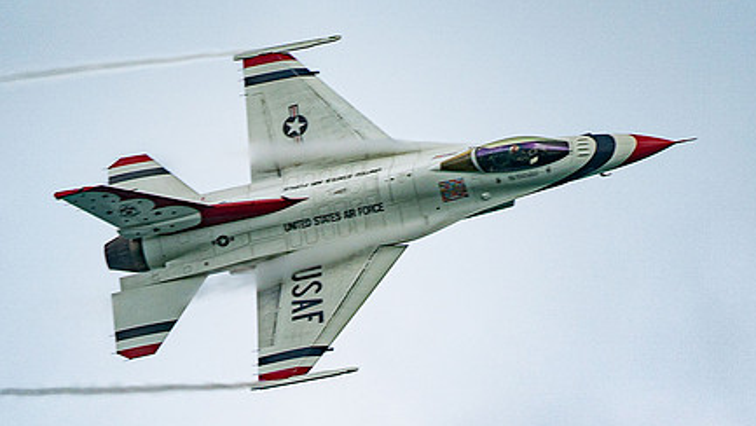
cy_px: 38
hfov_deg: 2.3
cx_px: 711
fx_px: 18591
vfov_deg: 1.3
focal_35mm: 927
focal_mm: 400
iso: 640
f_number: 9
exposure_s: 1/1250
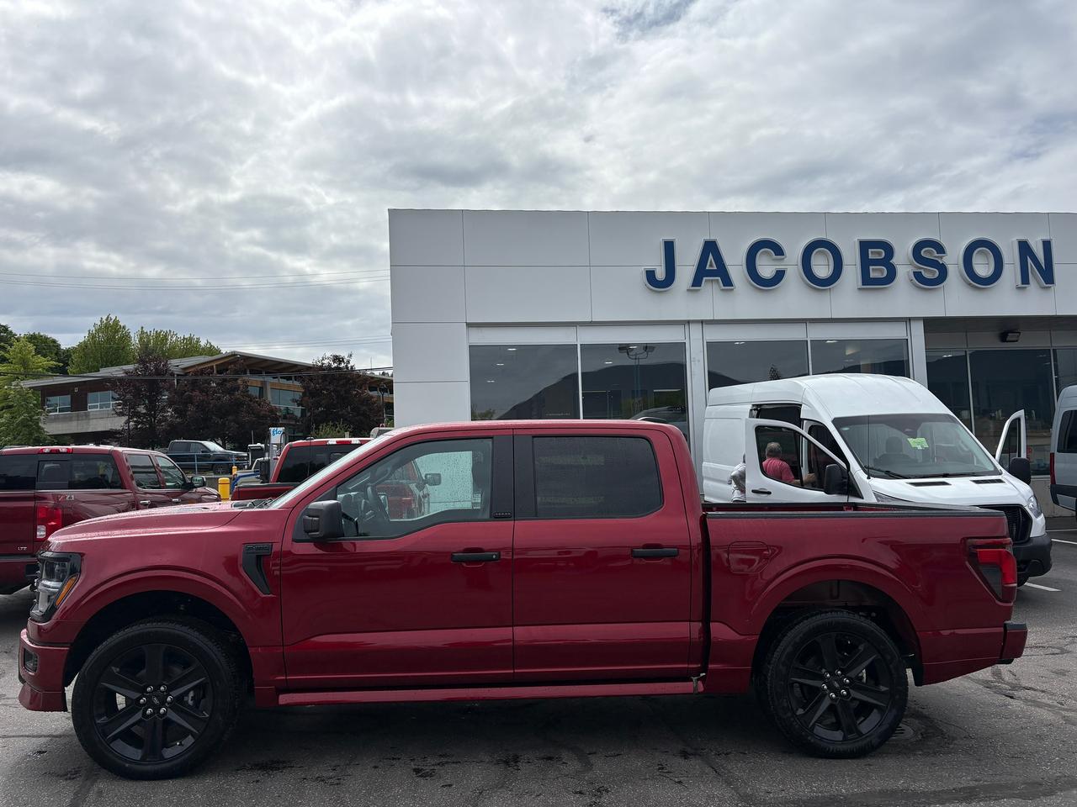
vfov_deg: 53.1
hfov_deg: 67.3
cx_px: 538
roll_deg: +1.5
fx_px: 809
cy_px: 404
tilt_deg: +4.3
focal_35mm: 26
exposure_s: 1/8850
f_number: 1.6
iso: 50
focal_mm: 5.96
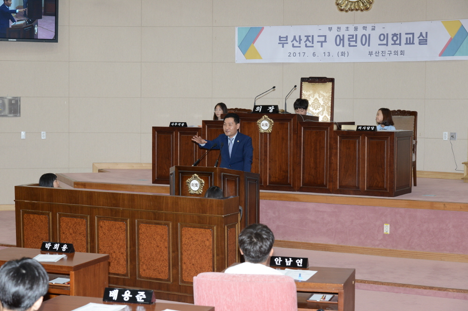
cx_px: 234
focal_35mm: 70
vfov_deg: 19.4
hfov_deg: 28.9
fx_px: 909
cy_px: 156
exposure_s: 1/60
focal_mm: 70
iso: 1250
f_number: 8
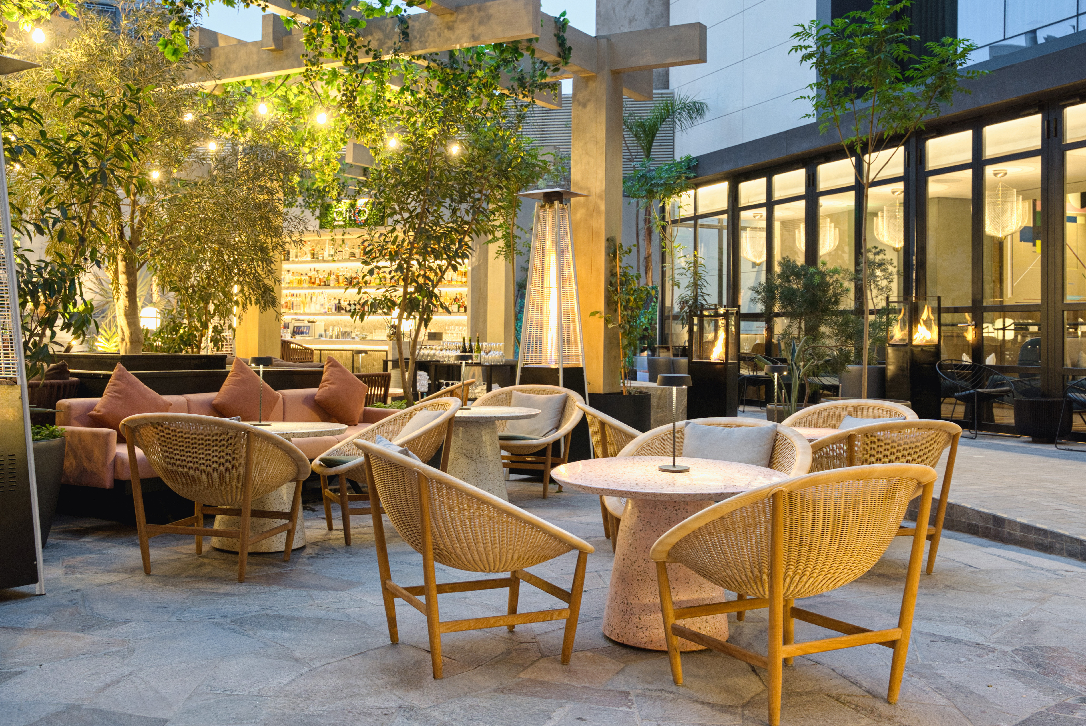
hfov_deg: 52.2
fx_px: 1108
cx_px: 543
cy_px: 363
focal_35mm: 37
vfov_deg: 36.3
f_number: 7.1
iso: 1250
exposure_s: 1/10
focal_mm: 36.7
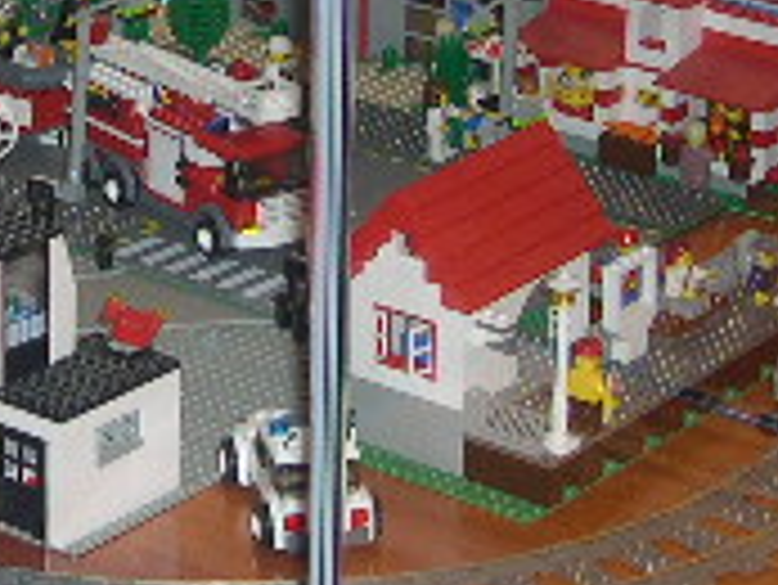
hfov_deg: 11.2
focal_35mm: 174
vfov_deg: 8.5
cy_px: -4
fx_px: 3913
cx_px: -72
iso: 133
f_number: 3.1
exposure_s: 1/60
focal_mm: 10.1
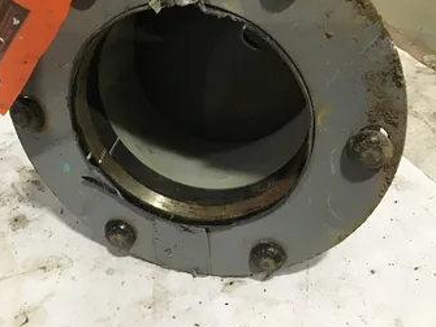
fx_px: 466
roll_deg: +4.2
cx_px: 195
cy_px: 142
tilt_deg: -37.5
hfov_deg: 50.1
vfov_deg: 38.6
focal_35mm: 37
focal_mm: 3.3
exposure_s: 1/30
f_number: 2.4
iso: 250
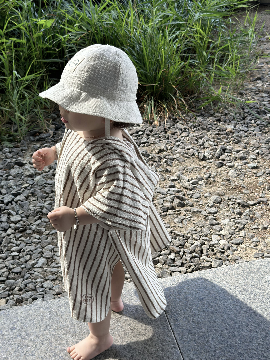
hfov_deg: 30.3
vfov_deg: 39.7
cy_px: 180
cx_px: 135
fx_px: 499
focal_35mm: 48
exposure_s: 1/473
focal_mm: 6.86
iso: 80
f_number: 1.78
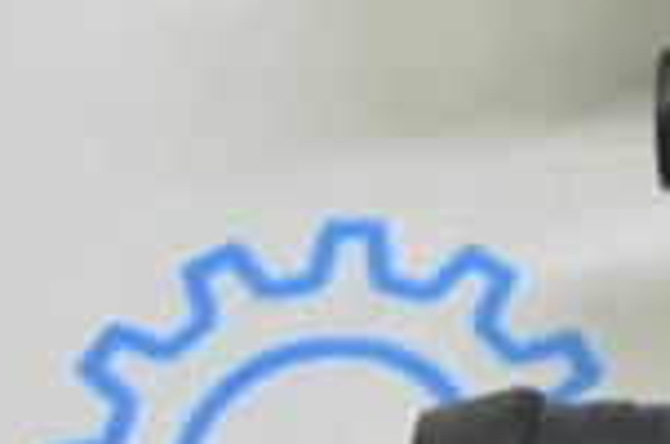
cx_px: 1291
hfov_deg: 7.0
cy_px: 87
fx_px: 5314
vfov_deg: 4.8
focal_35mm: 286
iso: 400
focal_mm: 45
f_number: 5.6
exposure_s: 1/20
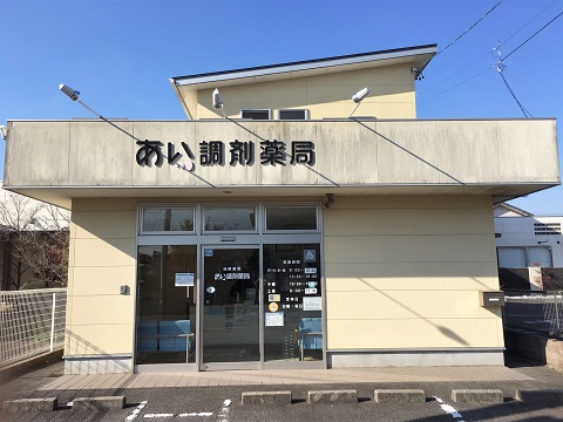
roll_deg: +0.7
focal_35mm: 29
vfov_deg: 48.2
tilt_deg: +7.3
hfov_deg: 61.7
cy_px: 211
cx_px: 282
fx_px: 472
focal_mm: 4.15
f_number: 2.2
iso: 25
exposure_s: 1/1451
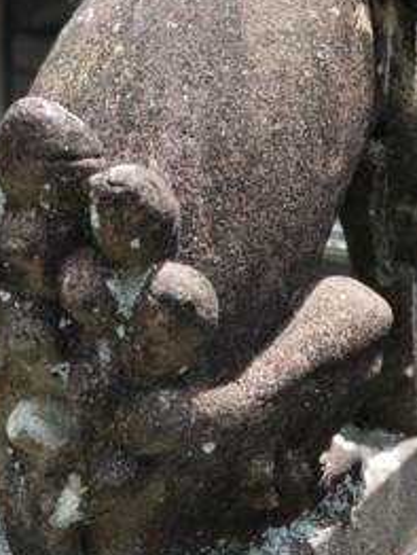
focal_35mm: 98
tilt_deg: -12.3
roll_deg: -0.6
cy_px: 125
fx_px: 1572
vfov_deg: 19.8
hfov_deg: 15.1
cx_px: 199
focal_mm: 6.6
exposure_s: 1/120
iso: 25
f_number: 2.8
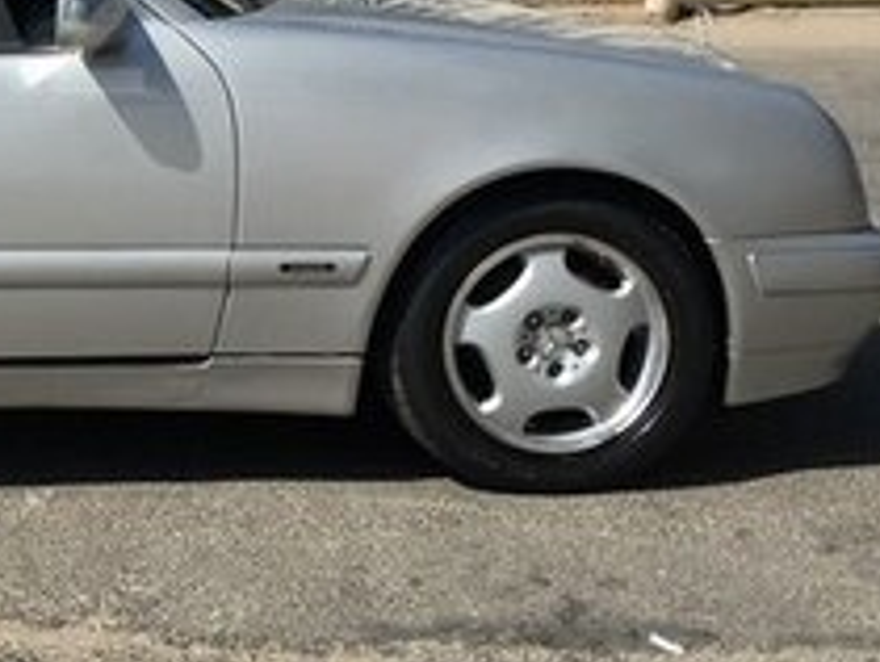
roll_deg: +0.0
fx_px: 2316
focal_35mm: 91
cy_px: 31
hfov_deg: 19.7
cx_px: -285
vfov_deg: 16.0
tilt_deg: -6.2
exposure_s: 1/1508
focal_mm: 4.15
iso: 25
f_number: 2.2
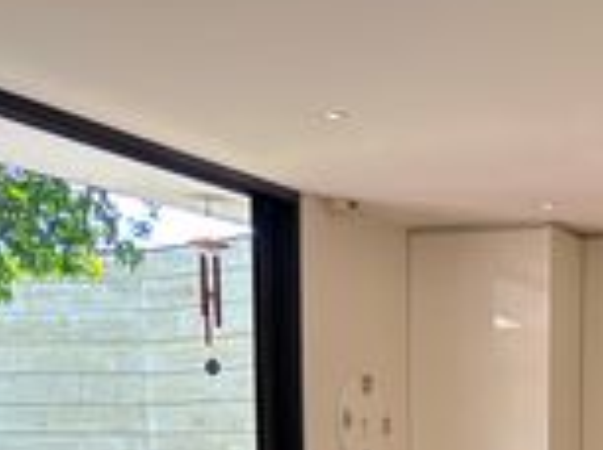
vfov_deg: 12.1
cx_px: 615
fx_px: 1894
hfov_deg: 17.6
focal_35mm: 109
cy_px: 892
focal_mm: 5.96
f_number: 1.6
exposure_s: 1/120
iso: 50
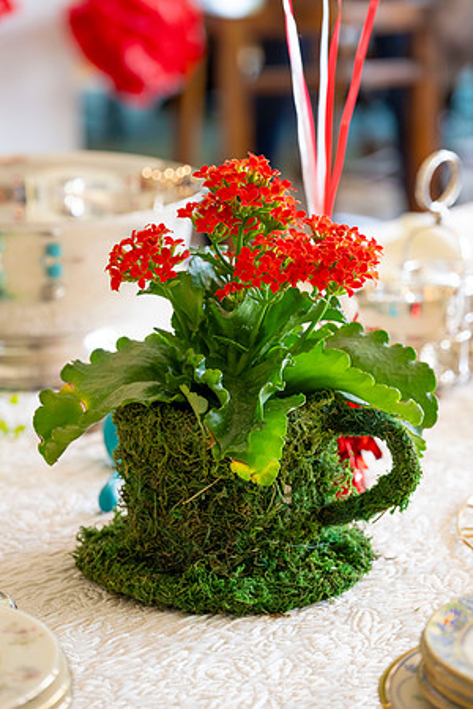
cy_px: 354
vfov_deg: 17.1
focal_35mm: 120
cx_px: 236
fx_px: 2365
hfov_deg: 11.4
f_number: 5.6
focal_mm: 120
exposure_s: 1/50
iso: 800
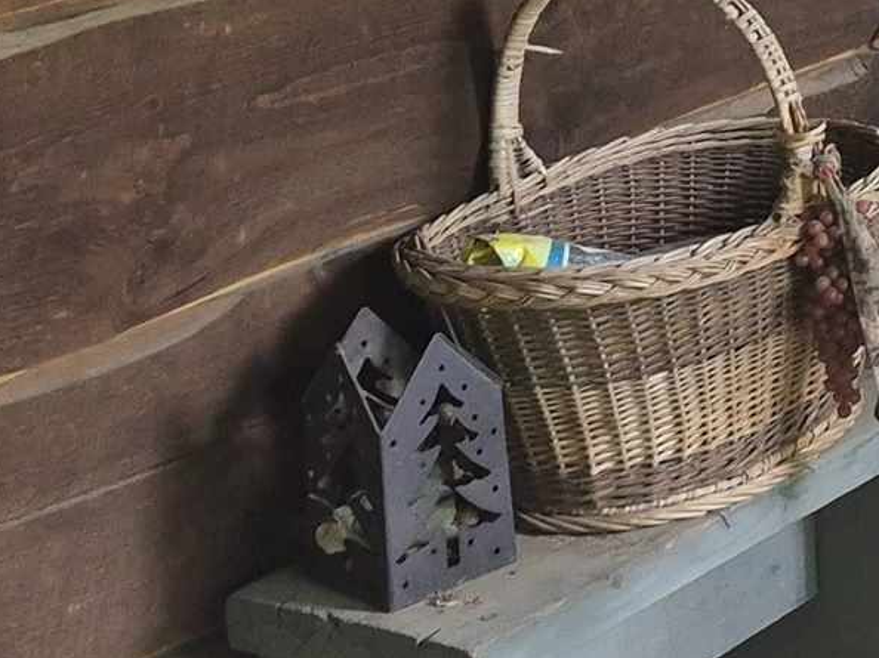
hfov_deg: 14.0
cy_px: -367
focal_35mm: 119
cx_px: 1743
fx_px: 3021
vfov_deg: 11.8
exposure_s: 1/180
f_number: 1.8
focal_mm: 5.4
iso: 200
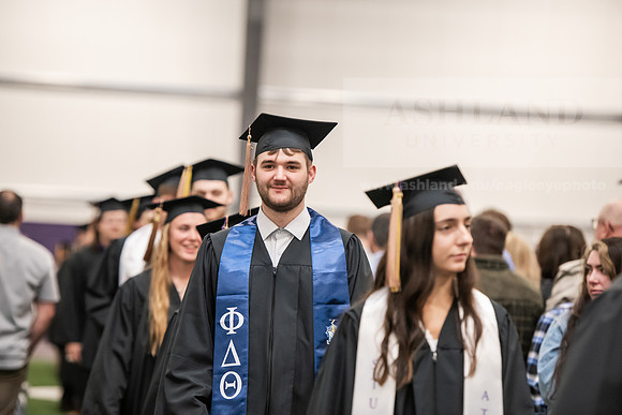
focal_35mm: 160
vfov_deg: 8.6
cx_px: 311
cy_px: 208
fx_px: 2765
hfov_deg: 12.8
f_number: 3.2
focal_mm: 160
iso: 2500
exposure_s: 1/200
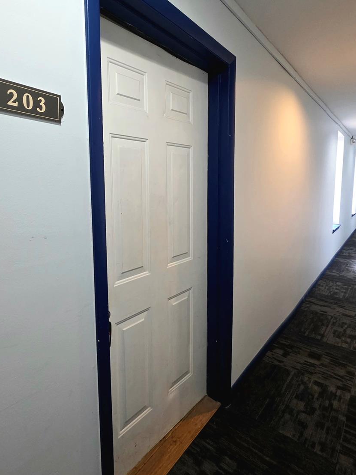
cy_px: 212
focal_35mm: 18
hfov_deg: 71.0
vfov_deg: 87.5
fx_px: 247
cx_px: 148
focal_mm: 2.2
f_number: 1.9
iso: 500
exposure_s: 1/60.2
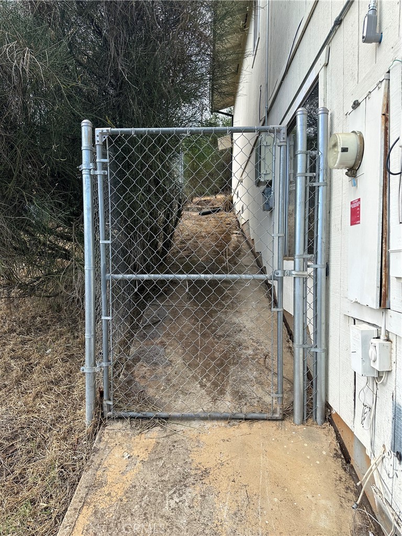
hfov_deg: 56.8
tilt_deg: -1.7
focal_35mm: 24
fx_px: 372
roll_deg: -1.2
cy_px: 268
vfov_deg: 71.6
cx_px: 201
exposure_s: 1/1009
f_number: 1.78
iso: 80
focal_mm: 6.86
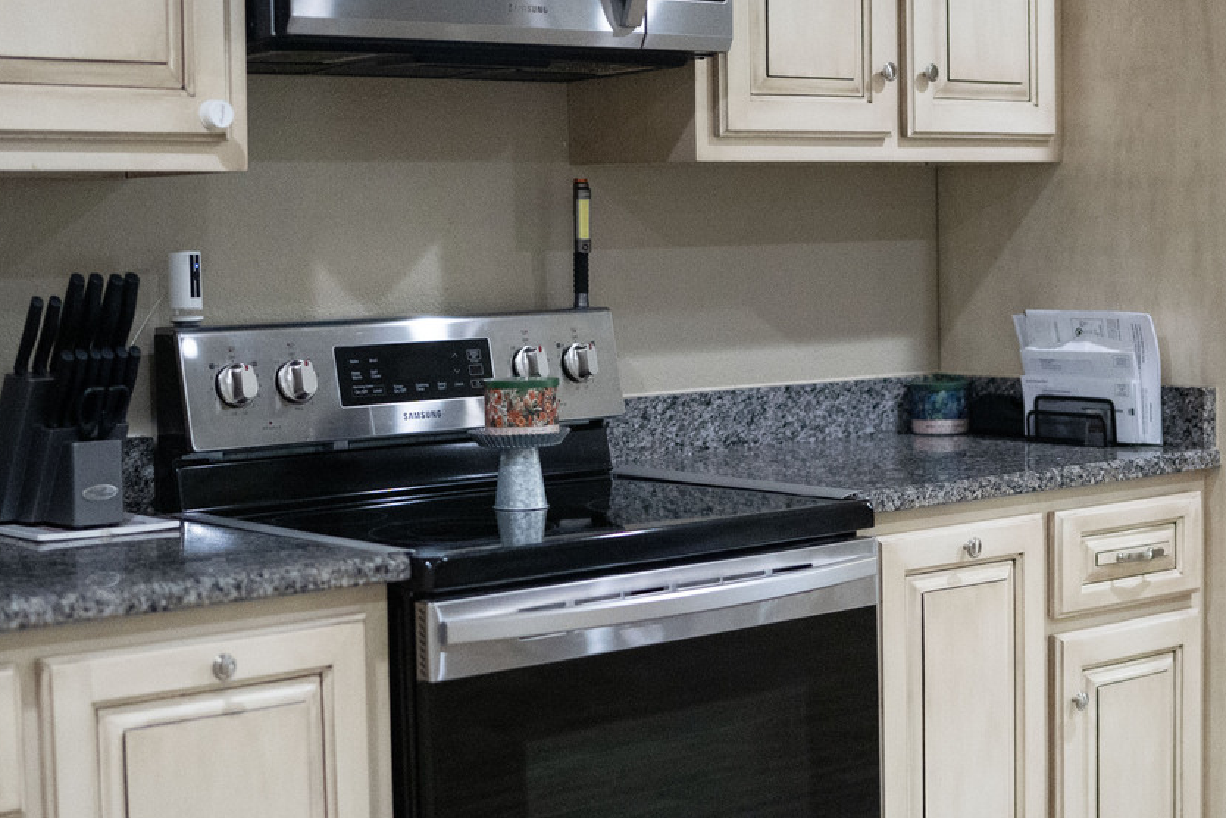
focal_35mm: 68
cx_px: 745
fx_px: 2316
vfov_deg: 20.0
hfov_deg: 29.6
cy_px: 381
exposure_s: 1/2000
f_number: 1.3
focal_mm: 35
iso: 5000
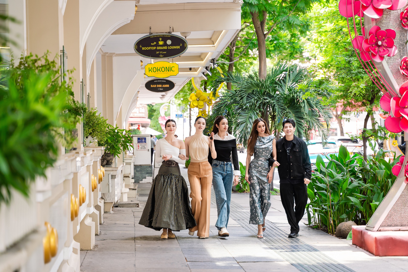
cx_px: 204
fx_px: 850
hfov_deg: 27.0
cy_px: 136
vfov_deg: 18.2
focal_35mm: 75
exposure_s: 1/250
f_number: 3.5
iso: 640
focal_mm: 75
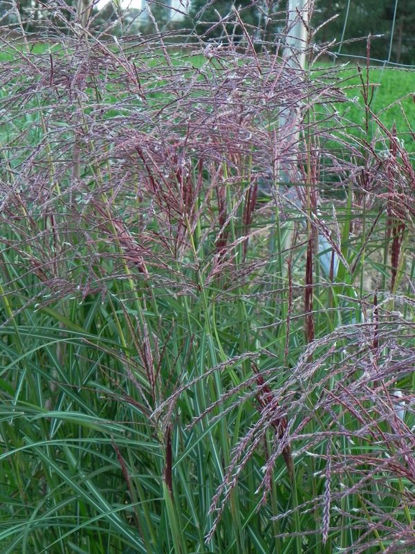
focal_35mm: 85
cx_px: 208
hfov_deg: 17.4
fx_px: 1359
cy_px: 277
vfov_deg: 23.0
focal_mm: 15.1
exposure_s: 1/40
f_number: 4.5
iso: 160
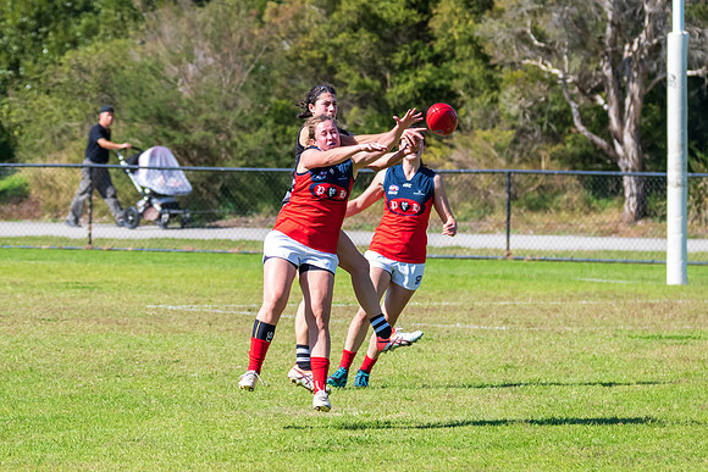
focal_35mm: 411
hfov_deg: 5.0
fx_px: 8078
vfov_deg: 3.3
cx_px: 363
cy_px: 183
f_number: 7.1
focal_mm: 220
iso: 800
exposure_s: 1/2000
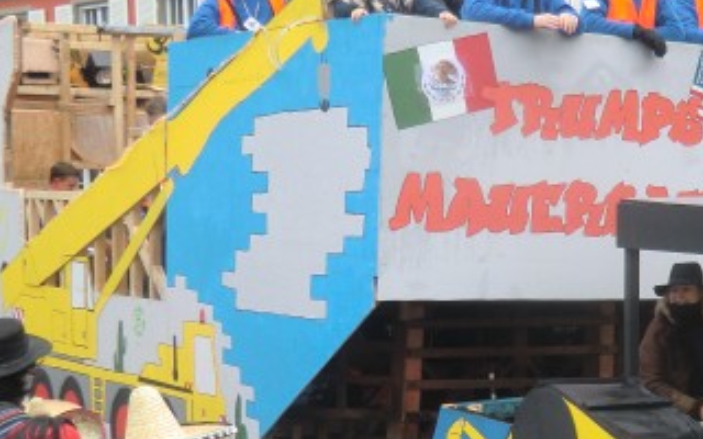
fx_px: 1724
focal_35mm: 90
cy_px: 309
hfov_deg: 22.4
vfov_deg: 14.5
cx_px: 650
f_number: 3.6
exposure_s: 1/60
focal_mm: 6.1
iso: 80
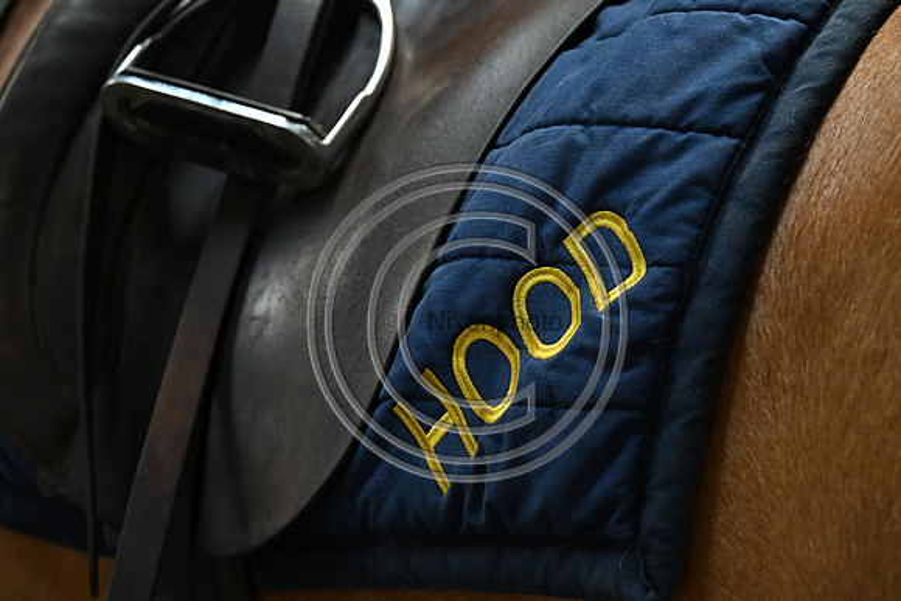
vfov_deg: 10.2
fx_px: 3379
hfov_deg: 15.2
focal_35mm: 135
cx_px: 450
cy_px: 300
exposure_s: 1/320
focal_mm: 135
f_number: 5
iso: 5000
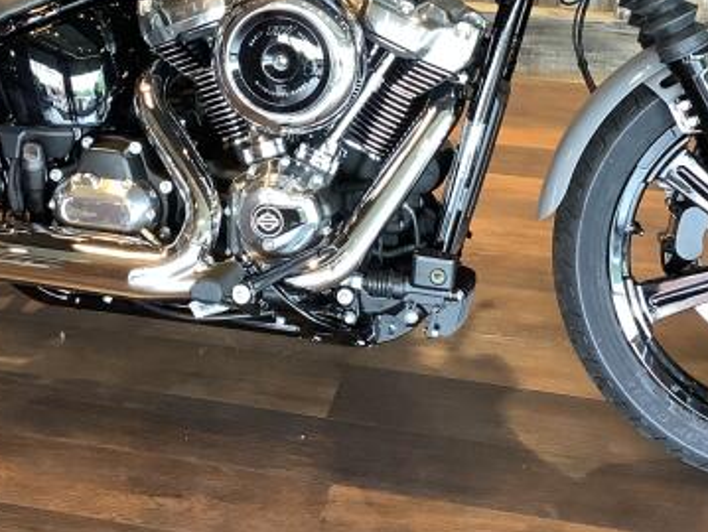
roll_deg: +0.9
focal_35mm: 69
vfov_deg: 20.6
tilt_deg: -20.7
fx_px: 1413
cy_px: -8
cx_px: 318
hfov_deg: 28.1
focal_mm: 3.3
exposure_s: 1/50
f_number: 2.4
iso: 200
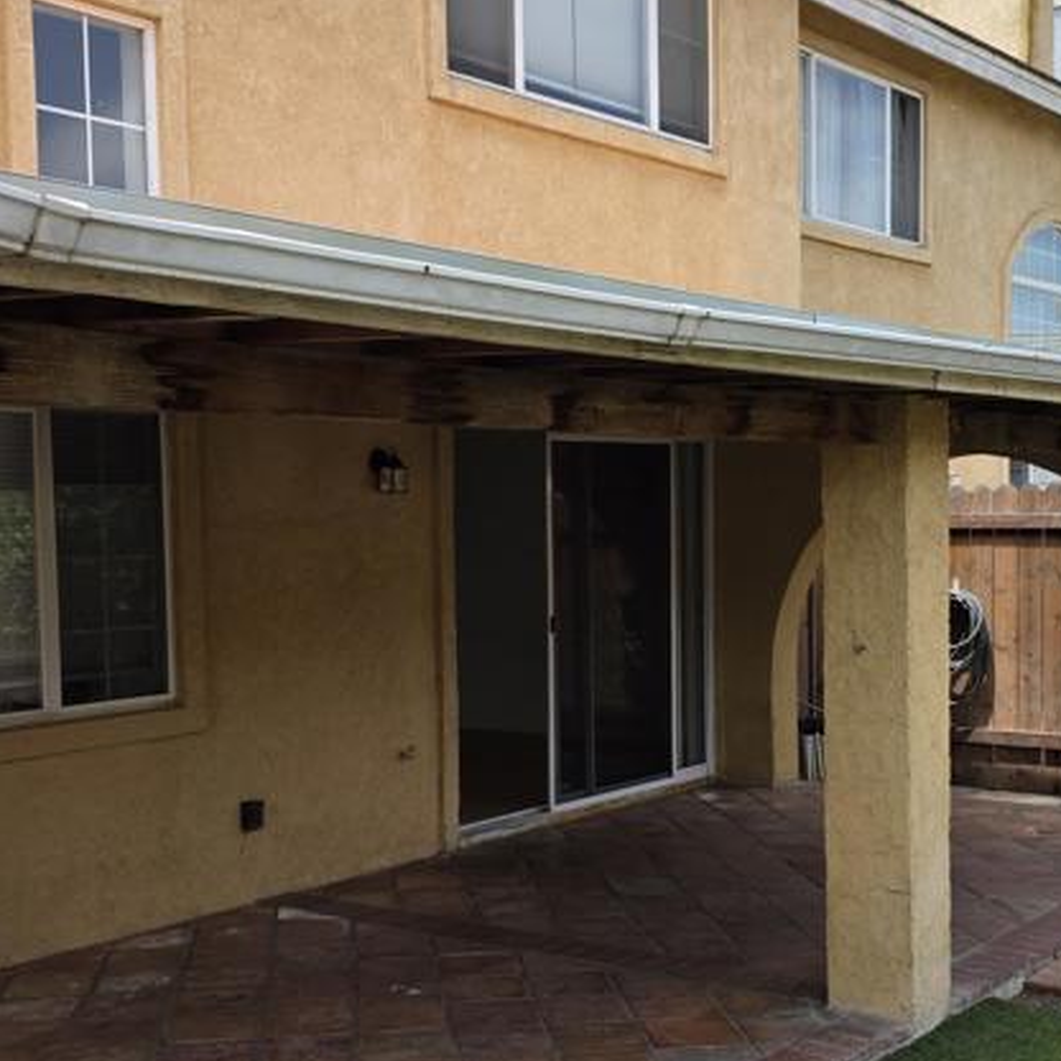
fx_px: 1734
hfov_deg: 34.0
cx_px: 523
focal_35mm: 50
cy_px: 630
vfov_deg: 33.9
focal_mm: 6.3
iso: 80
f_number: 1.7
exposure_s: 1/3768
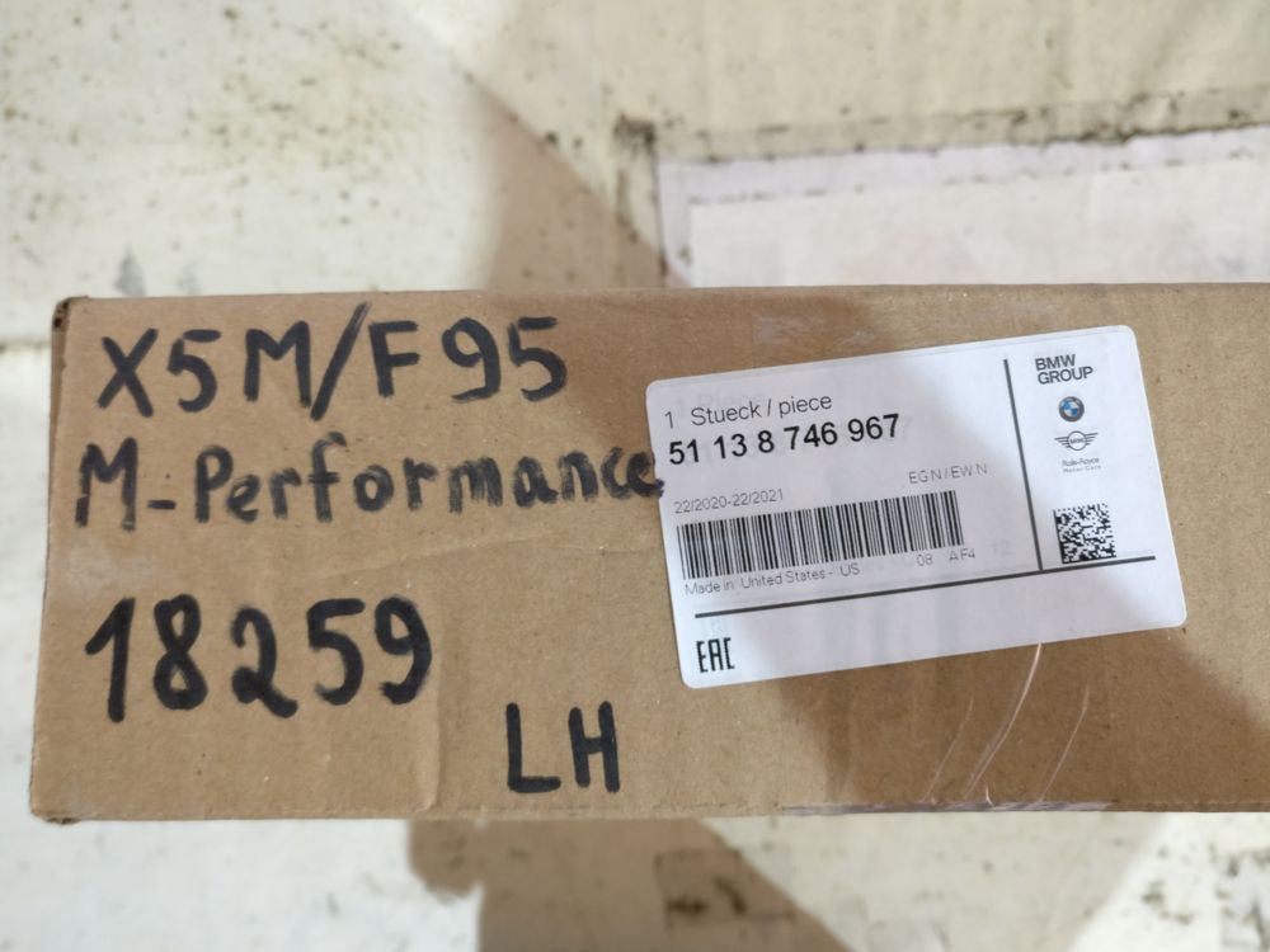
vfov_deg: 49.7
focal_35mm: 28
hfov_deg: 63.4
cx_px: 635
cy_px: 476
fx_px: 1027
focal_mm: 4.26
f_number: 2
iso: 640
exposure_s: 1/20
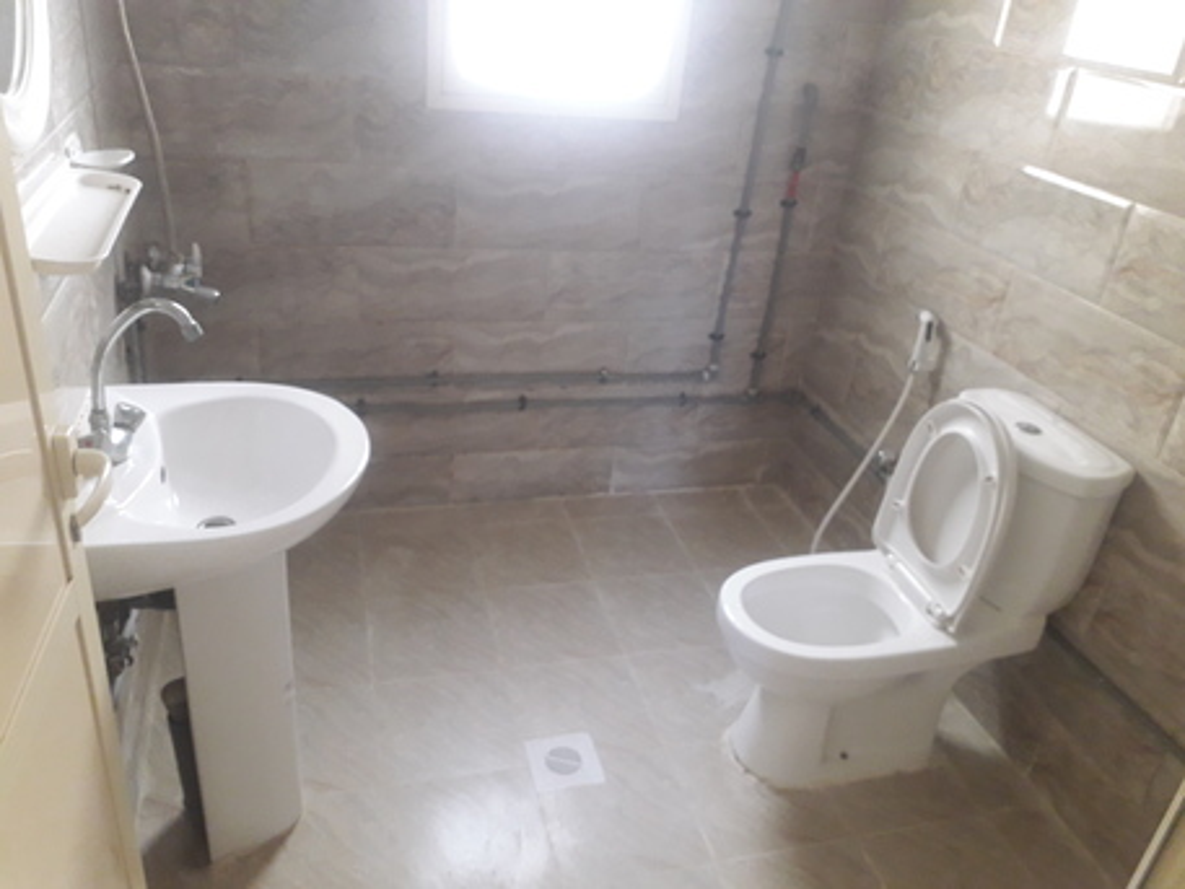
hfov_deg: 65.3
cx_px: 592
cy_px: 444
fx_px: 925
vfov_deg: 51.4
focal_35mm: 27
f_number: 1.9
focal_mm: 3.6
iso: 160
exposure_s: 1/33
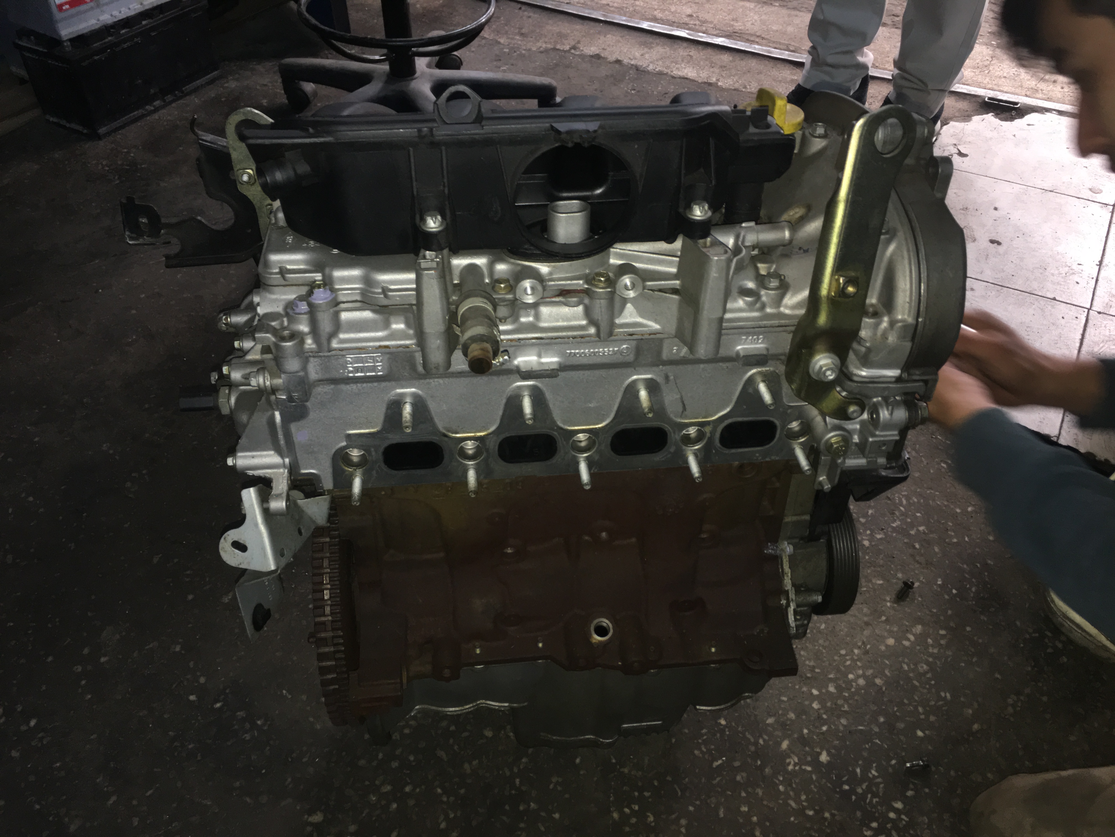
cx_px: 558
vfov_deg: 48.2
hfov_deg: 61.7
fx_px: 934
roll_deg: +0.2
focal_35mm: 29
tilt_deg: -43.8
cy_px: 418
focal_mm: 4.15
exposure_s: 1/17
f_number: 2.2
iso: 80
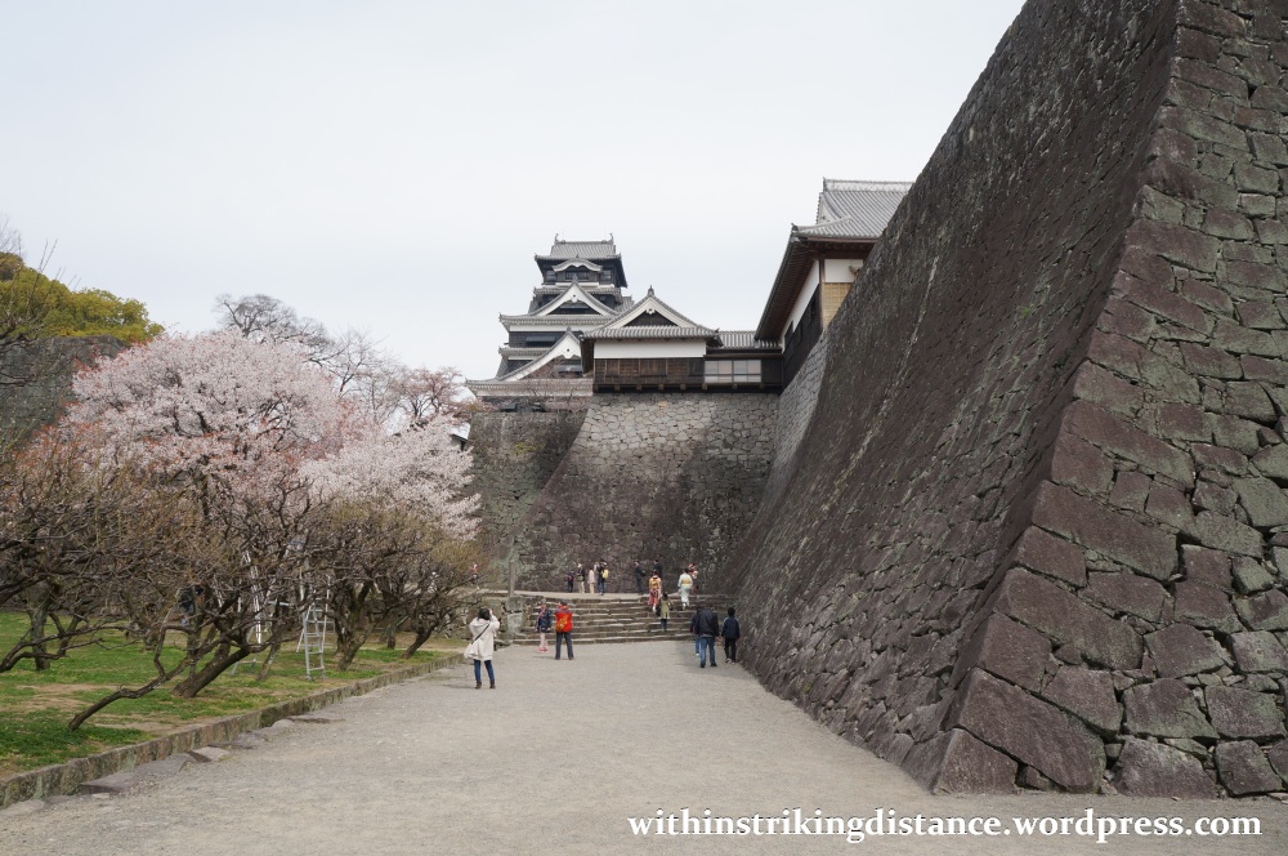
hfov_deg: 67.4
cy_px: 428
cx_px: 644
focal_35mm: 27
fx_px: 965
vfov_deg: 47.8
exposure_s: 1/400
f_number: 8
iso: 200
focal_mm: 18
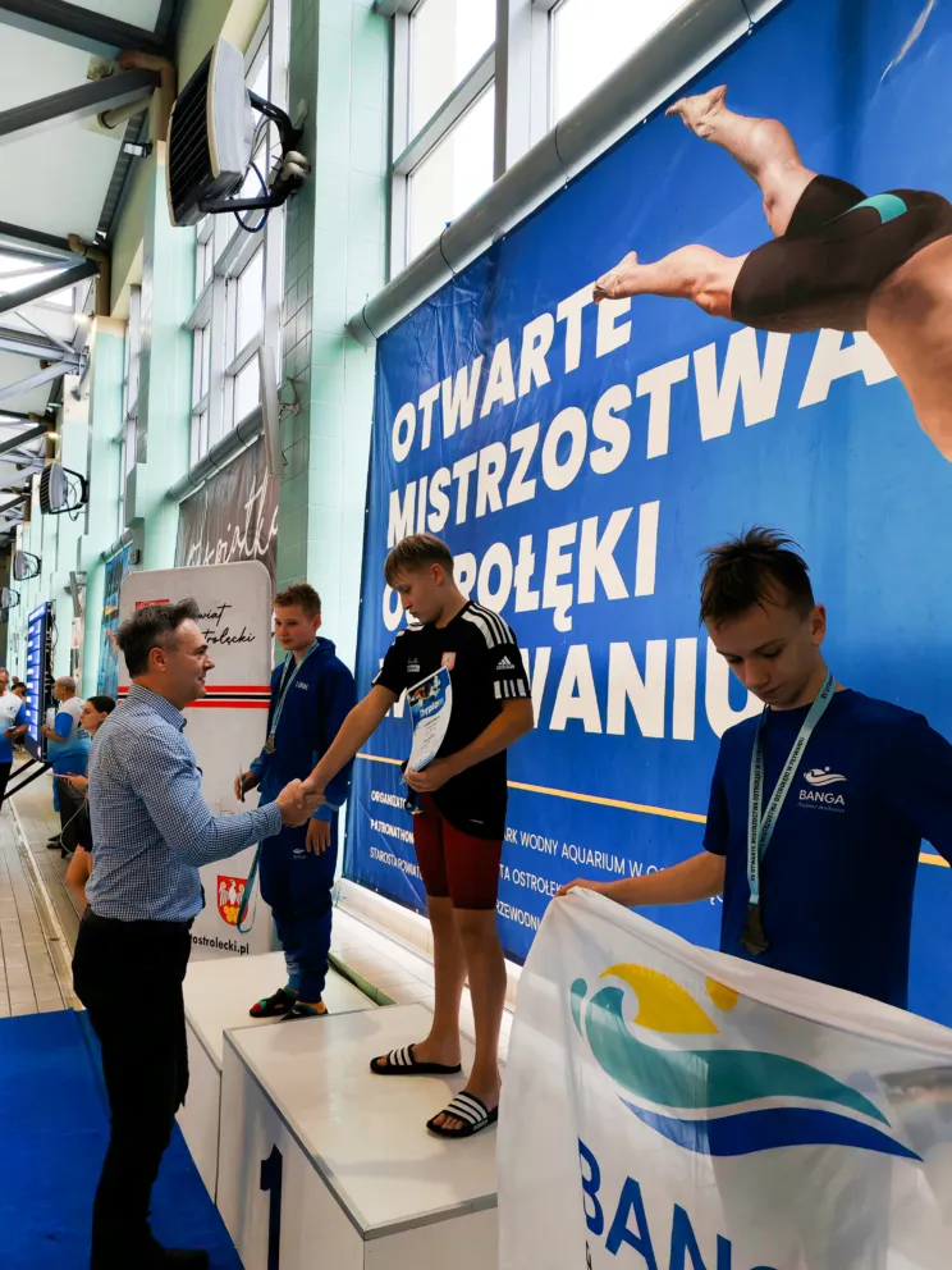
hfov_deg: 51.4
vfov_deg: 65.3
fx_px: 990
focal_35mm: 27
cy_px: 635
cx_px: 476
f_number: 1.95
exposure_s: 1/240
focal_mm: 5.52
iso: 50
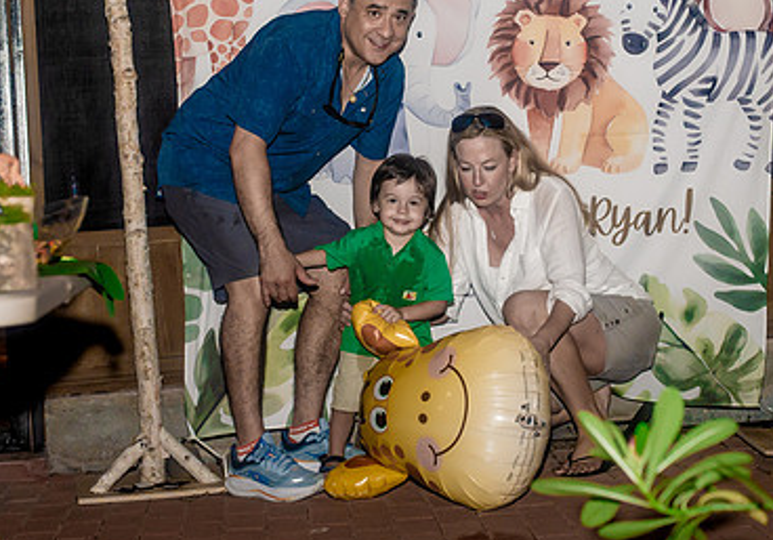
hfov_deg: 22.1
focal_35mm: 91
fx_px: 1983
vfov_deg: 15.5
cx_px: 396
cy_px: 218
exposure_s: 1/200
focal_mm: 49
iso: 2000
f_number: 3.2
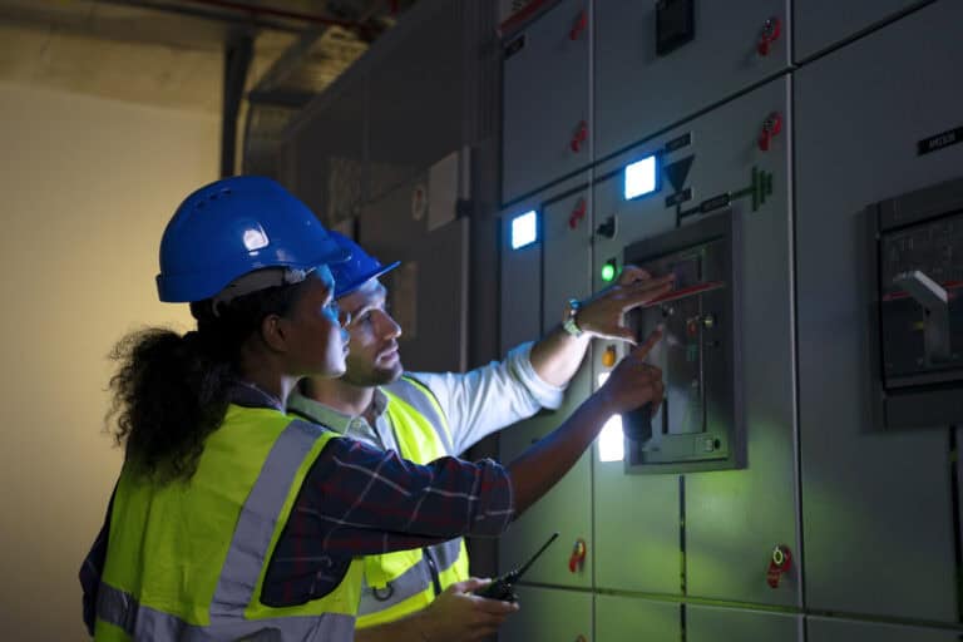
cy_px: 321
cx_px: 482
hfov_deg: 40.3
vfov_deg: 27.5
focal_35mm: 49
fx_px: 1311
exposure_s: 1/250
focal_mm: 49
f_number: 2.8
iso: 500
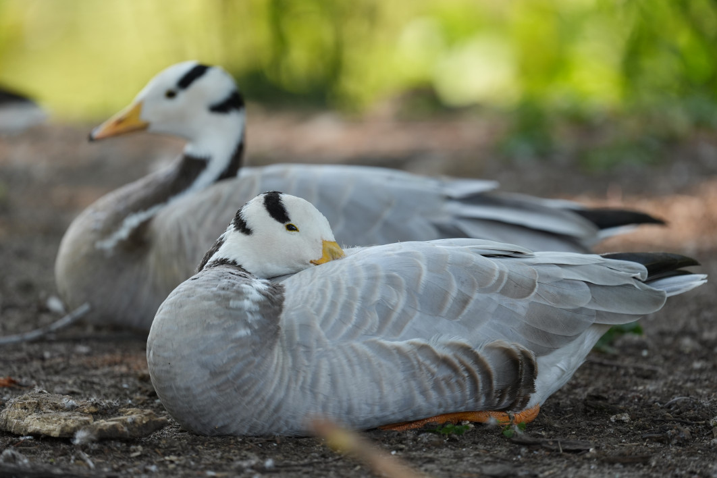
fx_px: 7966
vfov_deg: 3.4
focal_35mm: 400
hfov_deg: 5.2
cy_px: 239
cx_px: 358
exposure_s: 1/320
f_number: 4.5
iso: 800
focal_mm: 400
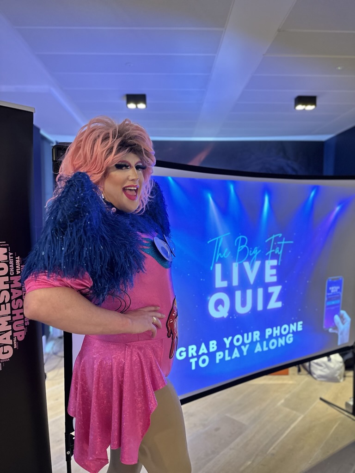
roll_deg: +0.2
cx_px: 178
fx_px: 328
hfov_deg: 56.8
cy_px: 236
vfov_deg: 71.6
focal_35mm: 24
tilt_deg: -3.8
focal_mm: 6.86
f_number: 1.78
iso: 250
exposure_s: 1/50
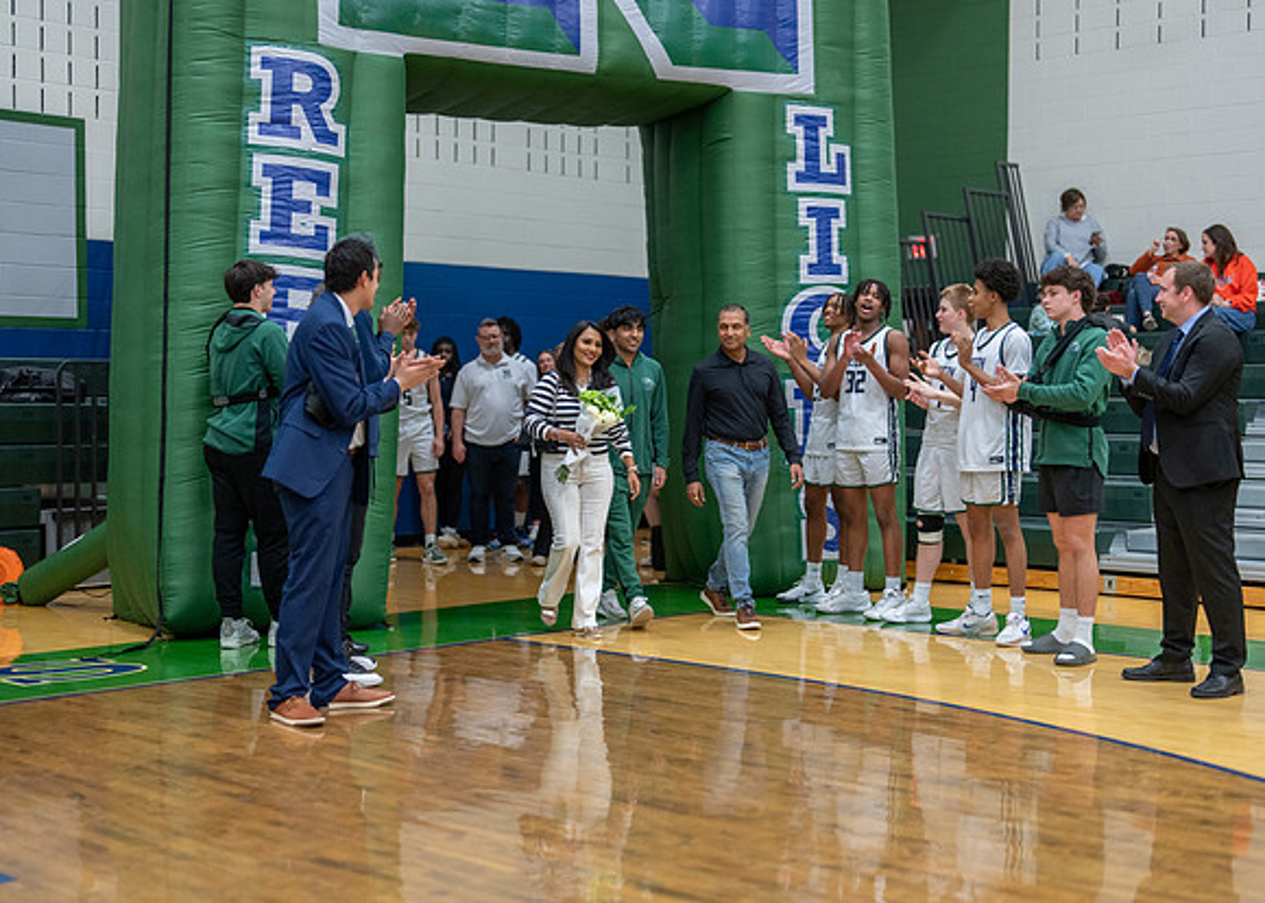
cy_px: 452
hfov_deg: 37.2
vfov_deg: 27.0
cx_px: 632
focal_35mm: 52
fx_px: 1882
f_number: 1.2
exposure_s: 1/800
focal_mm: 50
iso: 800
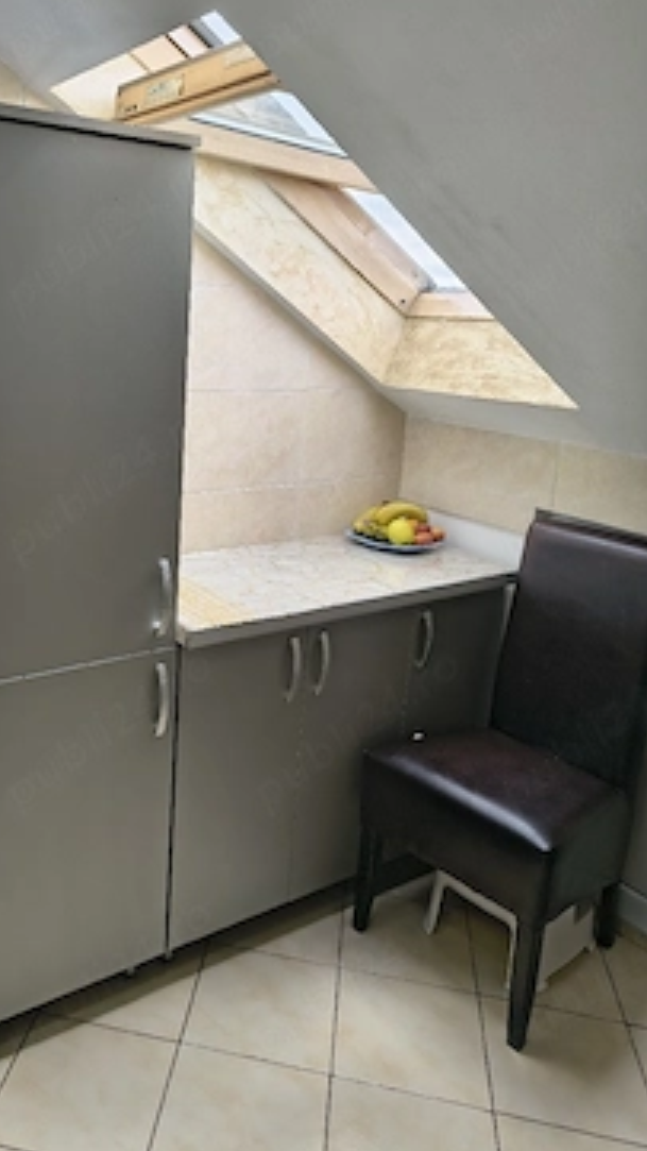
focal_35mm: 29
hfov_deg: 39.2
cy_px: 520
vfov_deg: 65.9
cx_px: 172
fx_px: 885
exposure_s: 1/185
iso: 100
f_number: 1.8
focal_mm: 5.56
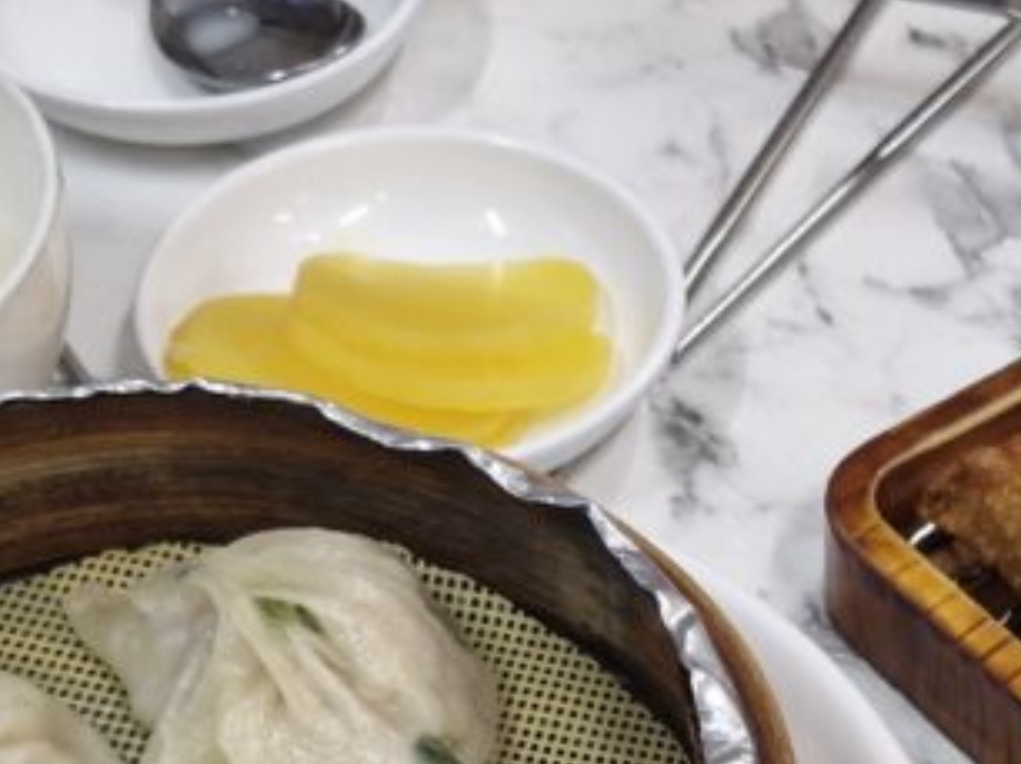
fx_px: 2269
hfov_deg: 24.3
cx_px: 1008
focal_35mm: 77
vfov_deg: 18.3
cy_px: 871
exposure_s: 1/120
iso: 50
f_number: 1.8
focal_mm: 5.54
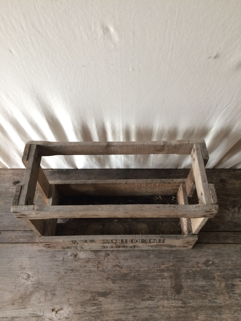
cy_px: 160
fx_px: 269
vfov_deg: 61.7
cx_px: 120
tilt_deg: -58.7
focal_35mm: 29
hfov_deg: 48.2
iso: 64
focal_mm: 4.15
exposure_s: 1/33
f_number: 2.2
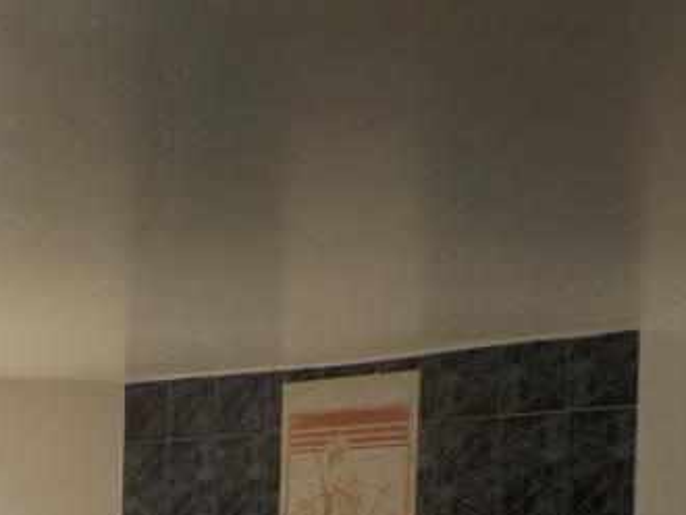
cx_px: 158
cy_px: 729
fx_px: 1844
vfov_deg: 15.0
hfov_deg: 20.9
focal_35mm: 93
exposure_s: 1/200
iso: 125
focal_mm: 4.1
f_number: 3.3
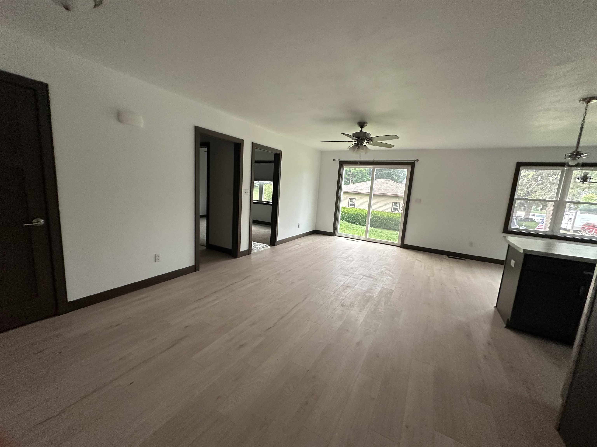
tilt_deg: -7.5
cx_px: 298
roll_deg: -1.8
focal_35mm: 14
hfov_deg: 102.1
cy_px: 224
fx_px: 241
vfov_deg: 85.7
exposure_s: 1/99
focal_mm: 2.22
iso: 320
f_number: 2.2
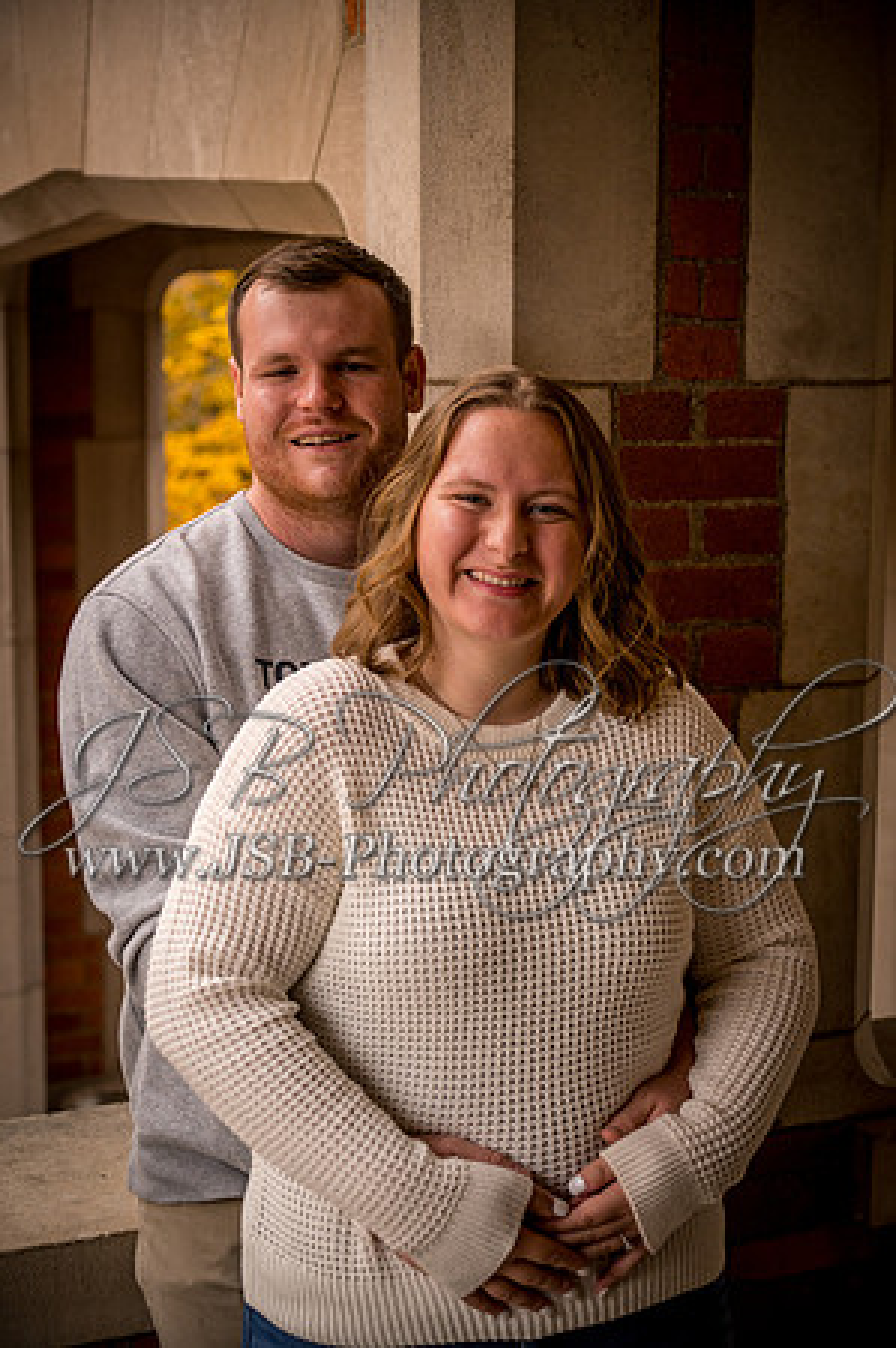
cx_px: 448
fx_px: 2320
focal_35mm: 62
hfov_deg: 21.9
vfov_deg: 32.4
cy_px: 674
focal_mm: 62
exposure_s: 1/250
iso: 100
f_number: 4
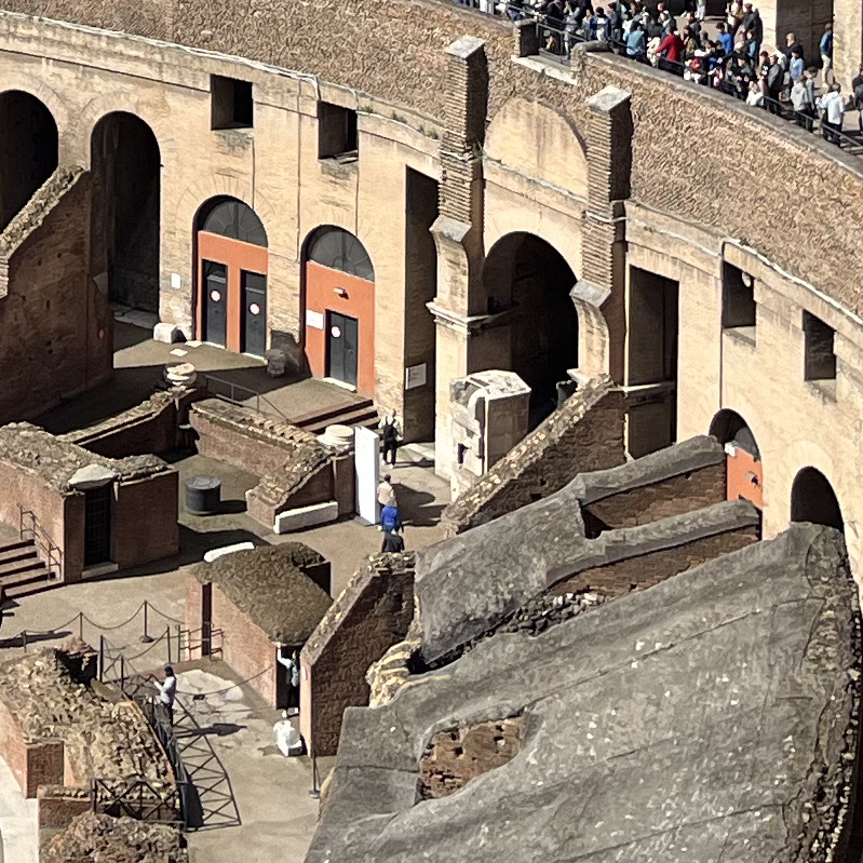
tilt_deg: -1.7
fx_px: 3272
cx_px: -380
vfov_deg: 13.4
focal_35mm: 116
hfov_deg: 14.2
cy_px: -728
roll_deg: -0.5
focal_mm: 5.1
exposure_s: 1/4310
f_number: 1.6
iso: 50
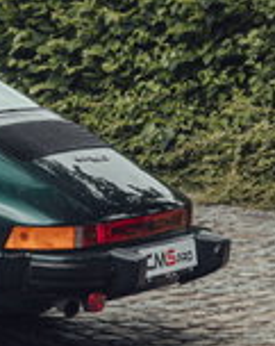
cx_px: -216
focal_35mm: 228
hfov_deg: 6.6
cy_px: -3
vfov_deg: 8.4
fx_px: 2327
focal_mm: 48
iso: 200
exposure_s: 1/125
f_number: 5.6
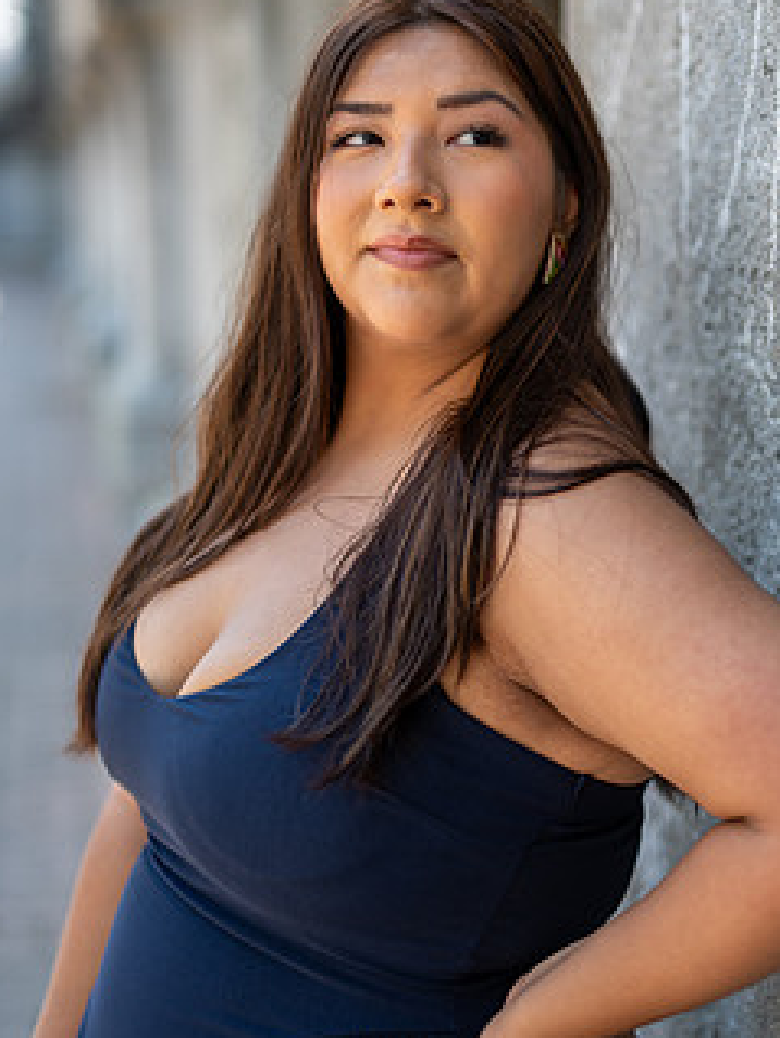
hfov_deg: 21.6
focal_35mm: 68
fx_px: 2040
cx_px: 473
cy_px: 428
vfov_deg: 28.5
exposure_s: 1/2500
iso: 200
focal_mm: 50
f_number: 1.6
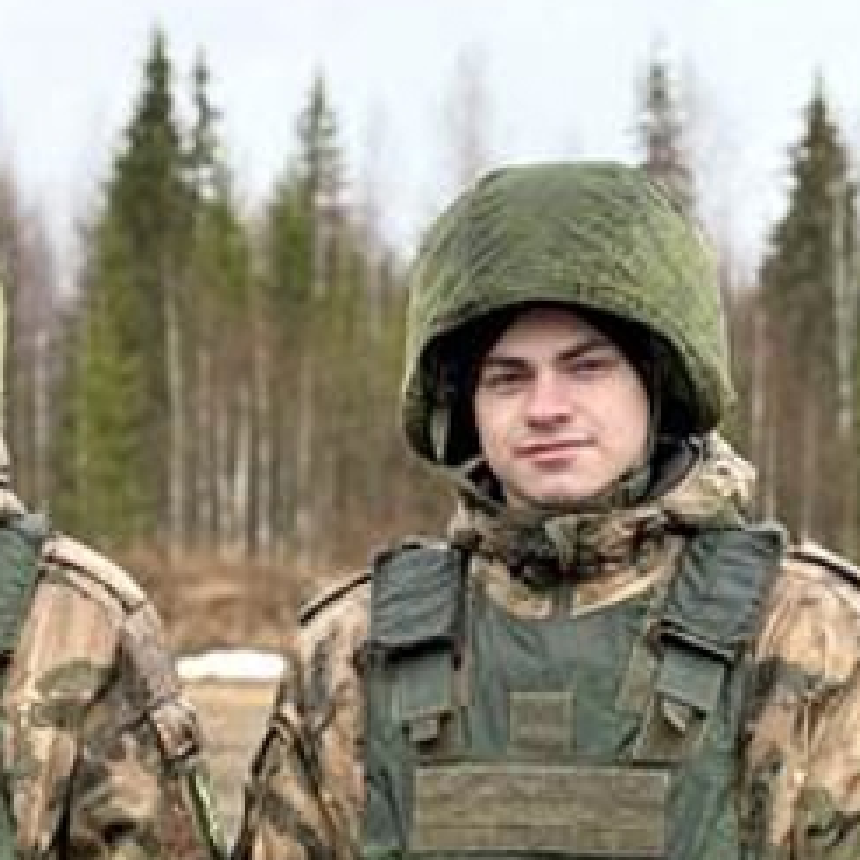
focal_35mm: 115
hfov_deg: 14.9
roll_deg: +0.2
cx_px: -7
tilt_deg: -3.8
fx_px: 3232
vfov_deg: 15.0
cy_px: 811
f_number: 1.78
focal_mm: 6.76
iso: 100
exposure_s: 1/1403
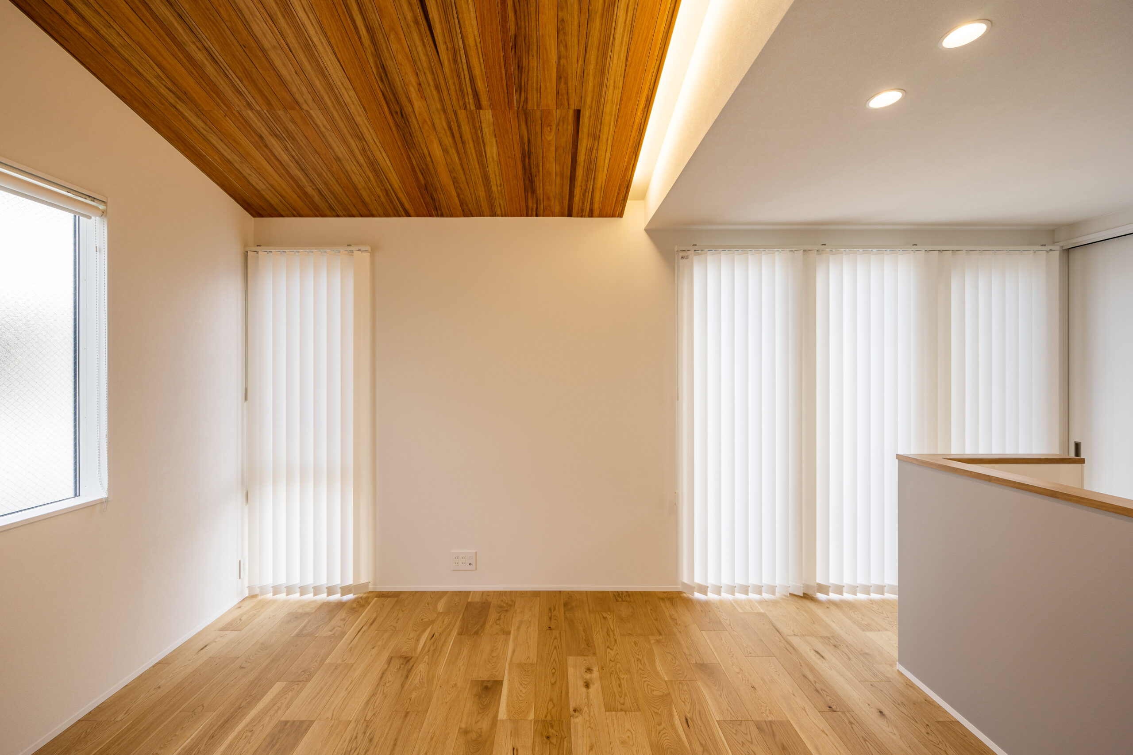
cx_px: 566
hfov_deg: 104.3
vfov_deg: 81.2
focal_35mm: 14
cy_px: 378
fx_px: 441
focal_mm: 14
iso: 100
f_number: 9
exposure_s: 1/40
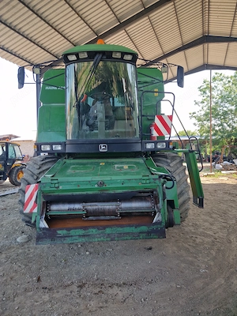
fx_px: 210
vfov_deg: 73.9
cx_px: 118
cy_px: 158
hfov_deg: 58.9
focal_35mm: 23
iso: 50
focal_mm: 5.4
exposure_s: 1/312
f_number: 1.8
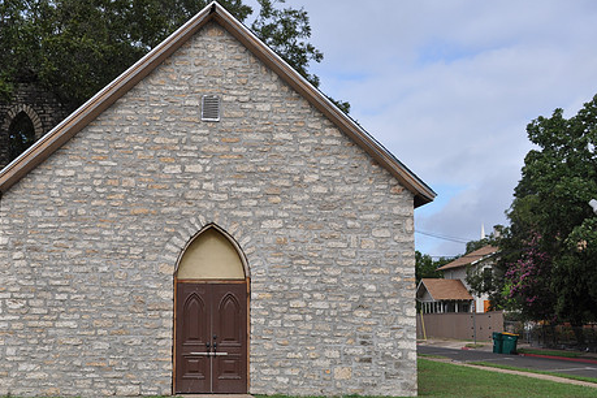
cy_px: 201
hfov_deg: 34.0
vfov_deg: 23.1
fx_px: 972
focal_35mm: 59
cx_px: 229
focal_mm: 31
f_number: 11
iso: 200
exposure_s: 1/125
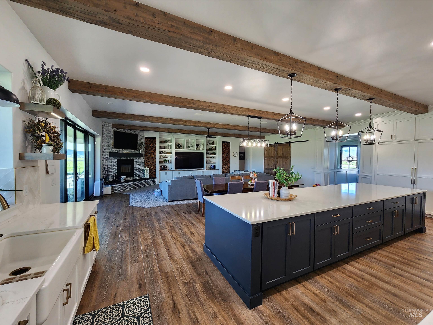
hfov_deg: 106.2
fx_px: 163
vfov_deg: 89.9
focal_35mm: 13
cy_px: 162
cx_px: 216
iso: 200
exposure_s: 1/60
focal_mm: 2.2
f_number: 2.2
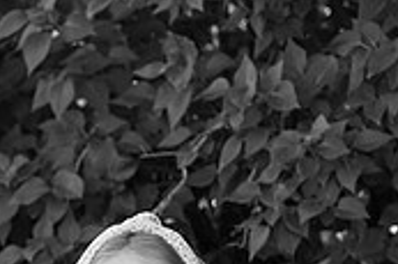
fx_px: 5776
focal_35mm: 523
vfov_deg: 2.6
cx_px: -186
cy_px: 403
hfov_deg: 3.9
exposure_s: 1/200
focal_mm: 156
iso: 500
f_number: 6.3
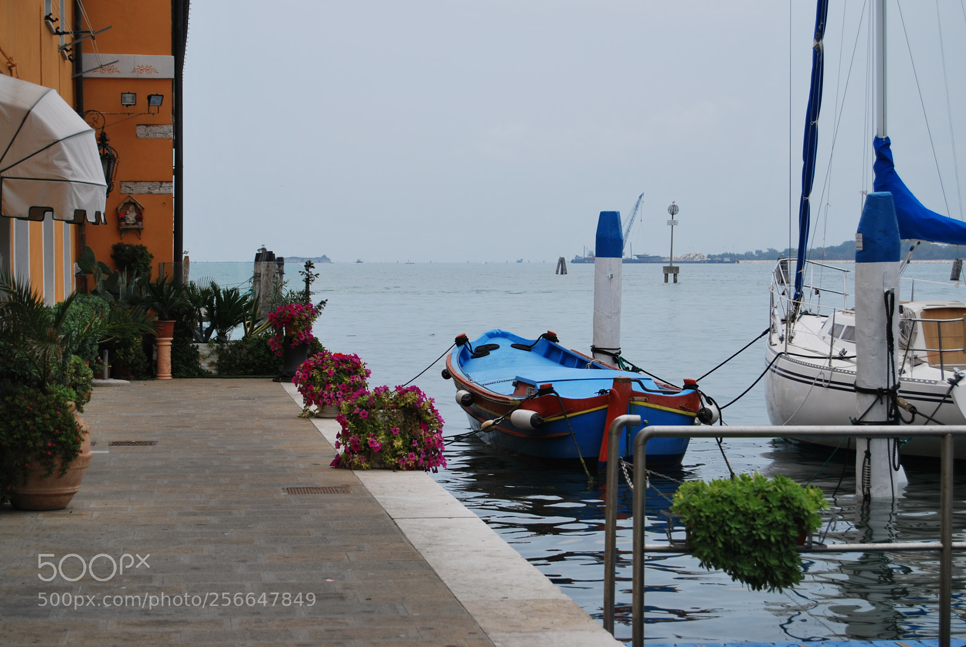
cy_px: 324
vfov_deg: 16.6
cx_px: 483
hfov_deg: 24.6
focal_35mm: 82
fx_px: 2216
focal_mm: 55
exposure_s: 1/250
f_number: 5.6
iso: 125
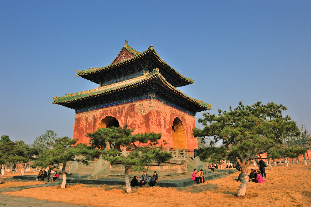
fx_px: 207
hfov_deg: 73.8
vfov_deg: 53.1
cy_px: 104
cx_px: 156
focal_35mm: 24
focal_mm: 24
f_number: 13
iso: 200
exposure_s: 1/200
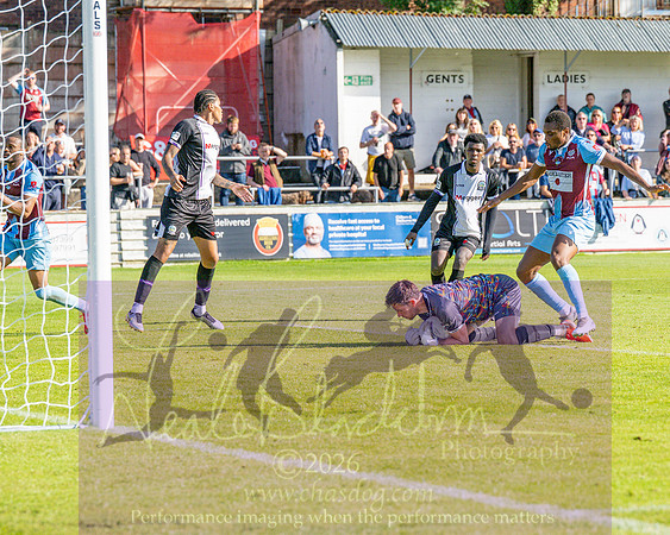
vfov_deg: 8.5
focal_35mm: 181
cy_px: 272
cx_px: 381
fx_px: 3585
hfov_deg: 10.7
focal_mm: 100
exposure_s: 1/4000
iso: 400
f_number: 4
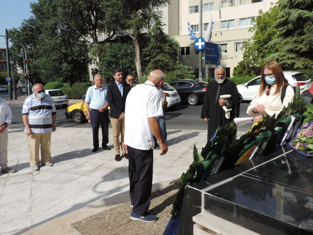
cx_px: 155
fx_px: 280
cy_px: 113
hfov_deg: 58.3
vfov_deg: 45.4
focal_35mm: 31
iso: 80
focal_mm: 4.9
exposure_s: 1/1250
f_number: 3.1
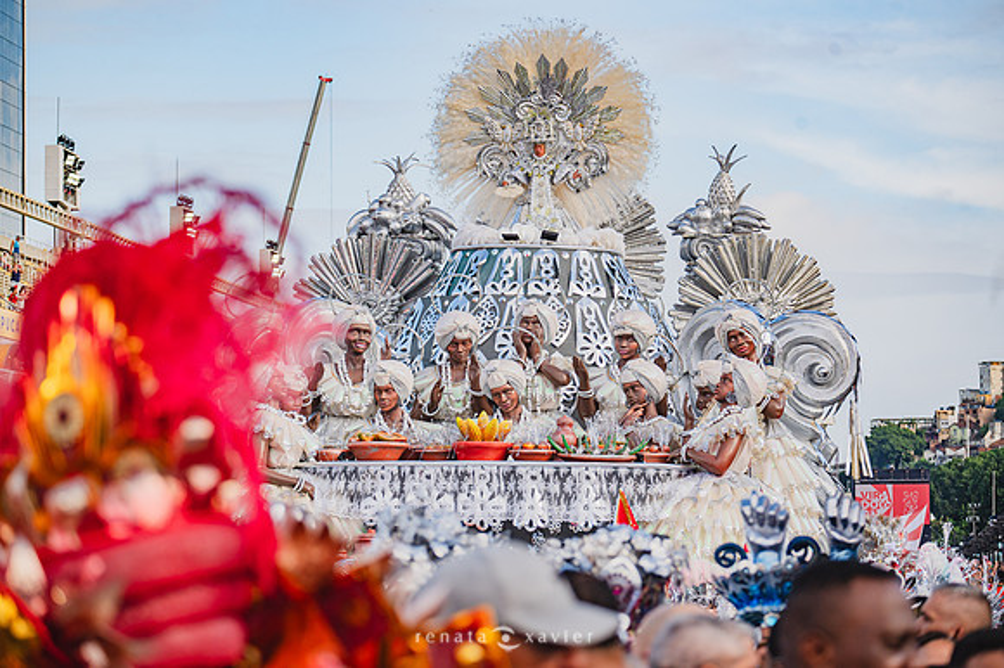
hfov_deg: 16.8
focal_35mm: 122
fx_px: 3400
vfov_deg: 11.2
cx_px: 502
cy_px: 334
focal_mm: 122
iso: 400
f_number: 5.6
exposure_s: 1/1600
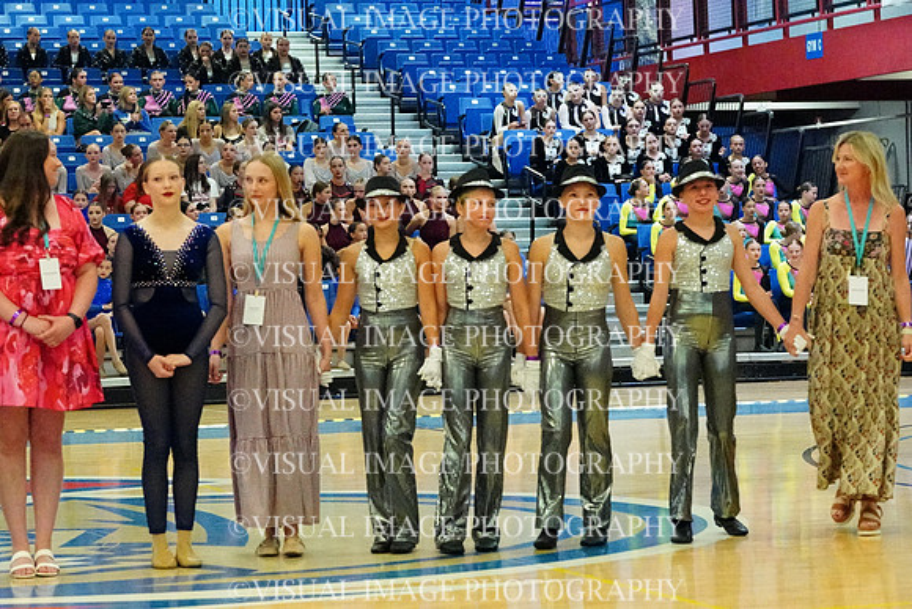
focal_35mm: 115
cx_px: 456
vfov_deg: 11.9
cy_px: 304
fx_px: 2914
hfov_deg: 17.8
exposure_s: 1/1000
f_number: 4
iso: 25600
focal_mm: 77
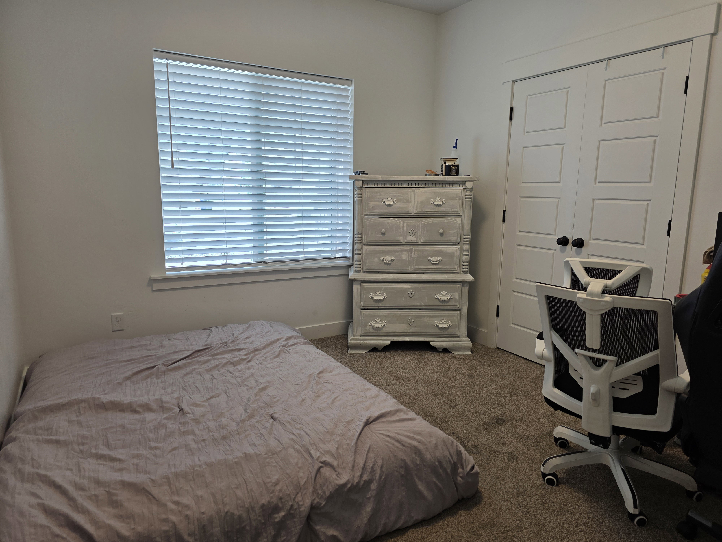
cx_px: 361
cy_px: 271
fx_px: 480
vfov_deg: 58.9
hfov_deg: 73.9
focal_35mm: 23
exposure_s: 1/120
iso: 64
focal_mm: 6.3
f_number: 1.7
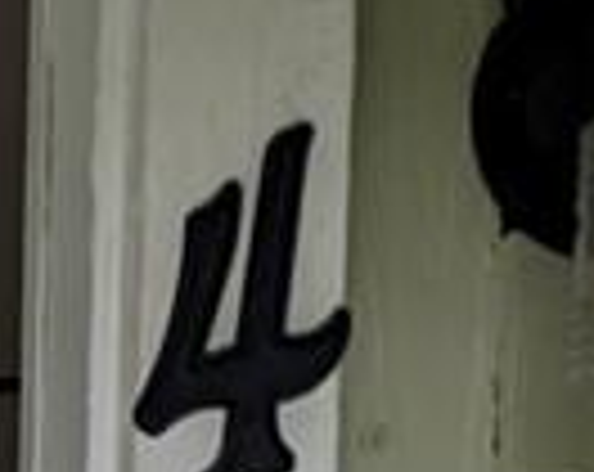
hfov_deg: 8.4
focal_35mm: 214
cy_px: 2005
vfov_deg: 5.9
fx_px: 3754
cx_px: -718
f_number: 1.68
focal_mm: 6.9
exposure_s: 1/468
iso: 21
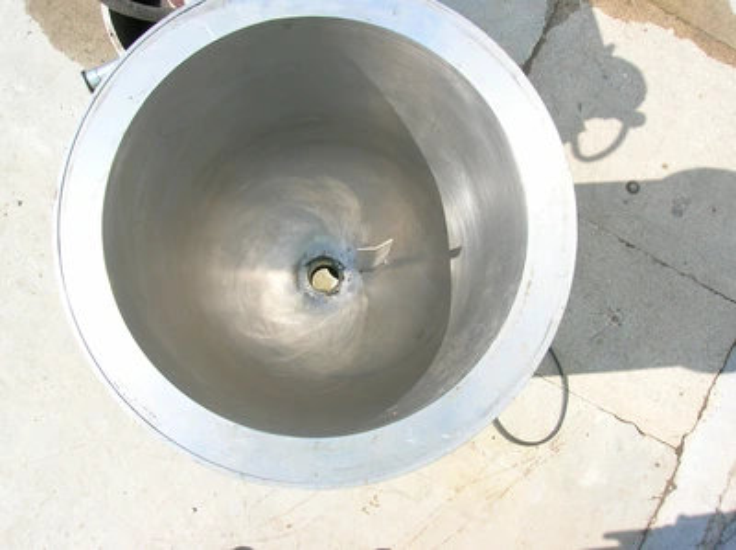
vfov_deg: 41.7
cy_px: 275
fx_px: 722
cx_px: 368
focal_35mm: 34
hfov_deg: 54.0
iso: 50
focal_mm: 5.7
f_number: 4.9
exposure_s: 1/193
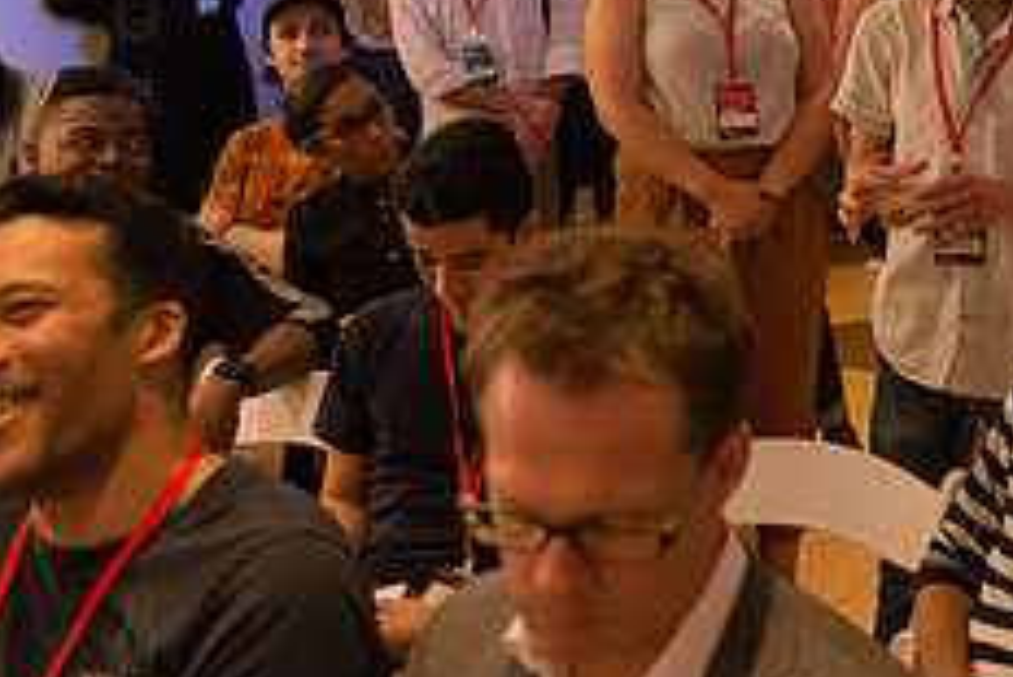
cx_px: 978
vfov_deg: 22.0
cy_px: 41
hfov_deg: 31.3
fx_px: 1689
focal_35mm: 60
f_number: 2.8
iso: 4000
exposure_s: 1/200
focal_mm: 24
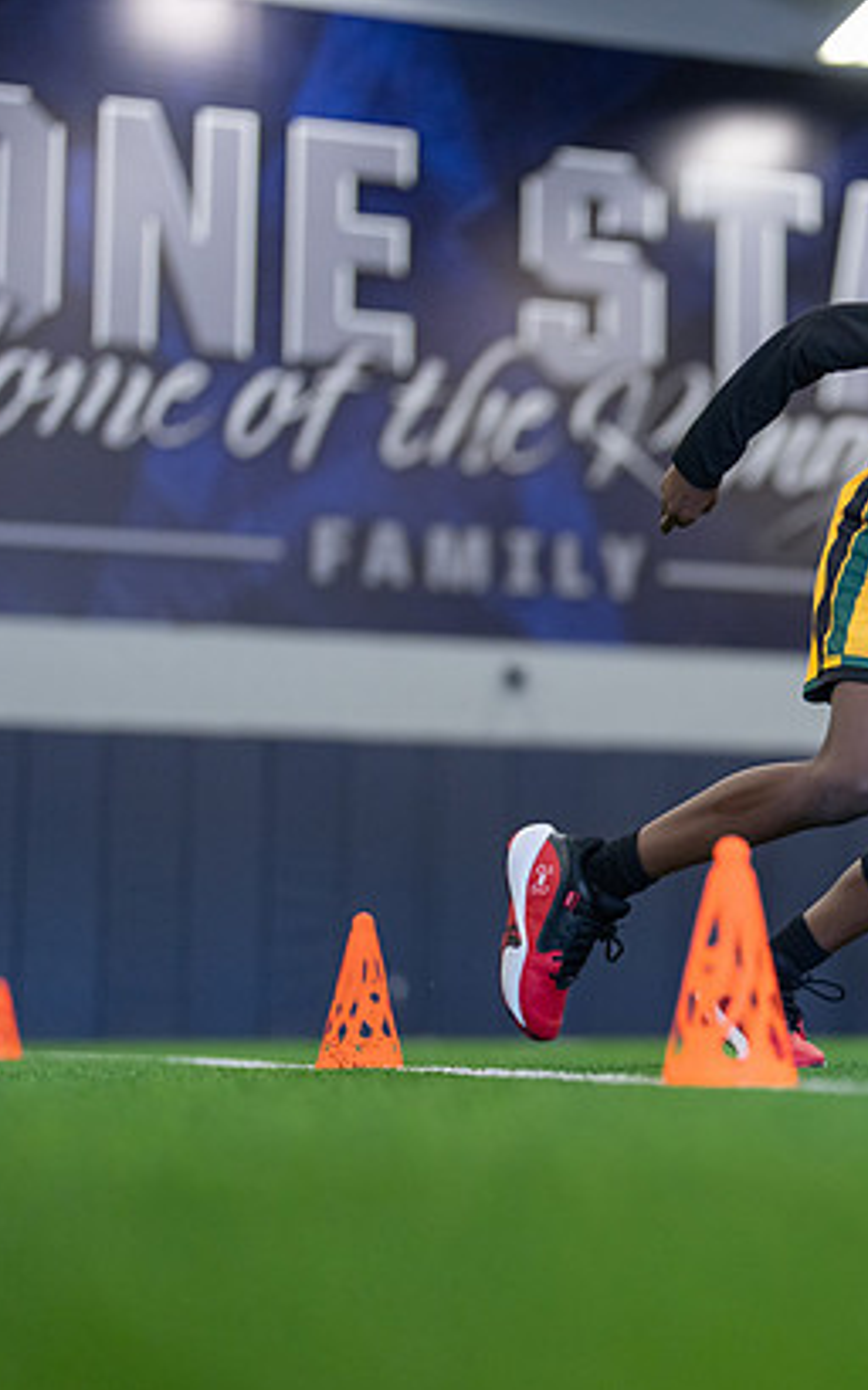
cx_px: 848
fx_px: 2954
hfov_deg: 16.4
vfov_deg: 26.5
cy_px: 698
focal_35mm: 78
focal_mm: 50
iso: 1600
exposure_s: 1/1000
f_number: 1.2
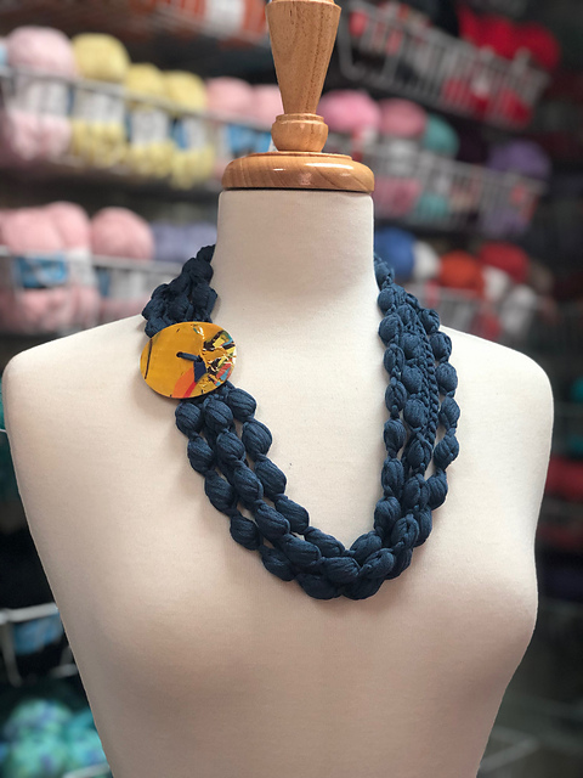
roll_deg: -1.9
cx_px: 292
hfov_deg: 28.0
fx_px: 1168
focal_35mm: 52
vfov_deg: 36.8
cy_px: 389
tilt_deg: -1.9
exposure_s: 1/60
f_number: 2.4
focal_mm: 6
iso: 100
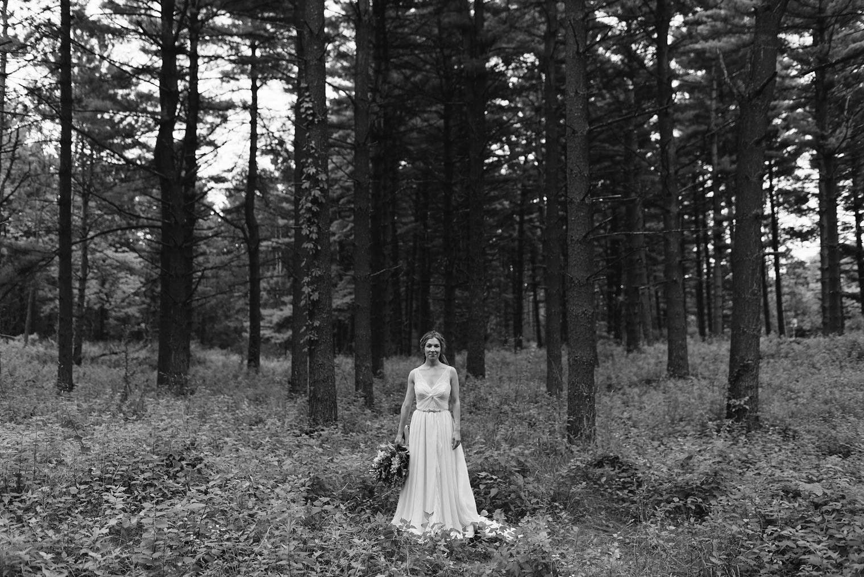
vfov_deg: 37.9
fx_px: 840
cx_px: 432
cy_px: 288
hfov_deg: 54.4
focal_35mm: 35
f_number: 2.5
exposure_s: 1/1250
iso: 200
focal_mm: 35
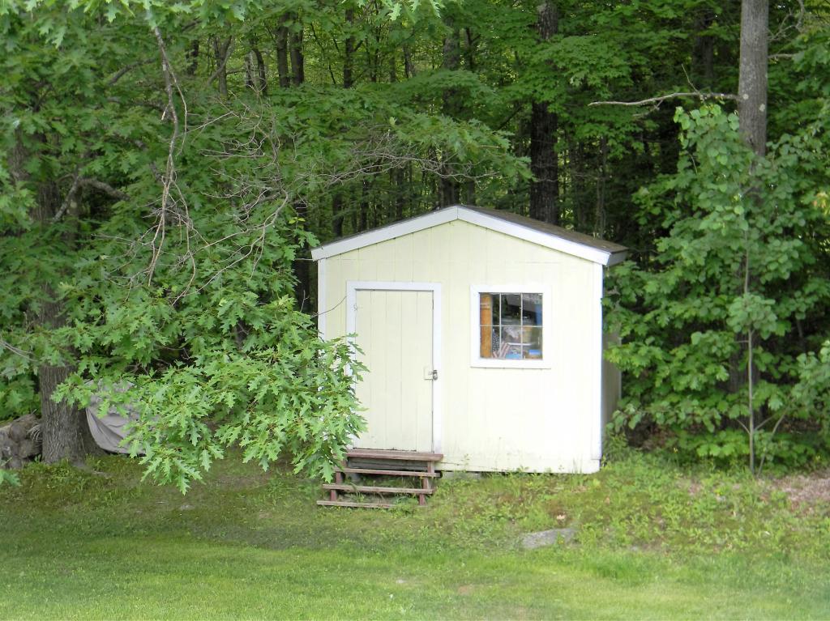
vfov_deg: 26.1
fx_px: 1342
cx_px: 415
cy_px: 310
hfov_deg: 34.4
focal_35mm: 56
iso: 80
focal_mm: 10.1
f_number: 4.1
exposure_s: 1/61.7
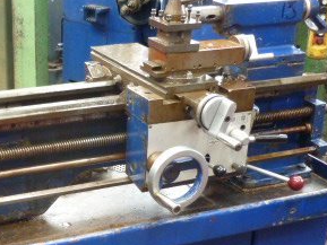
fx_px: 690
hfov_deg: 26.0
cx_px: 49
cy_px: 213
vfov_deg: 19.9
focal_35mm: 73
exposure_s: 1/15
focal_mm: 5.5
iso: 400
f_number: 2.8
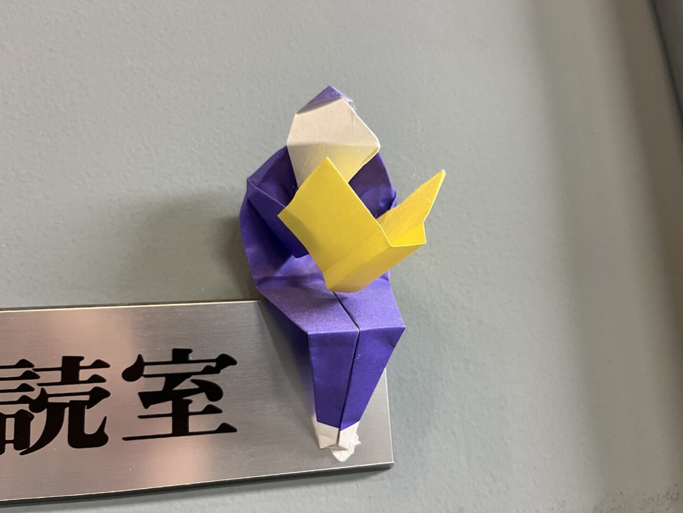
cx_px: 342
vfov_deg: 53.1
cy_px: 256
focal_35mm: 26
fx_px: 513
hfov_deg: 67.3
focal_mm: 5.1
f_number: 1.6
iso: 250
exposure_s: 1/60
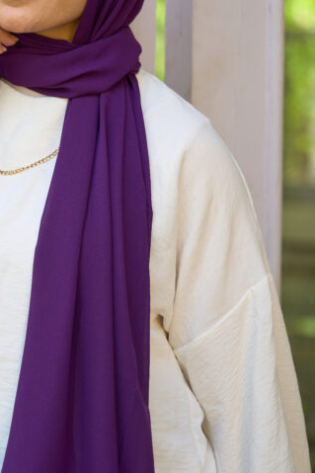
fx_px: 1439
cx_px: 21
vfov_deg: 18.6
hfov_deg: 12.4
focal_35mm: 110
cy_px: 133
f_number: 2.8
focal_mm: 58.3
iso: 400
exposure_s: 1/500
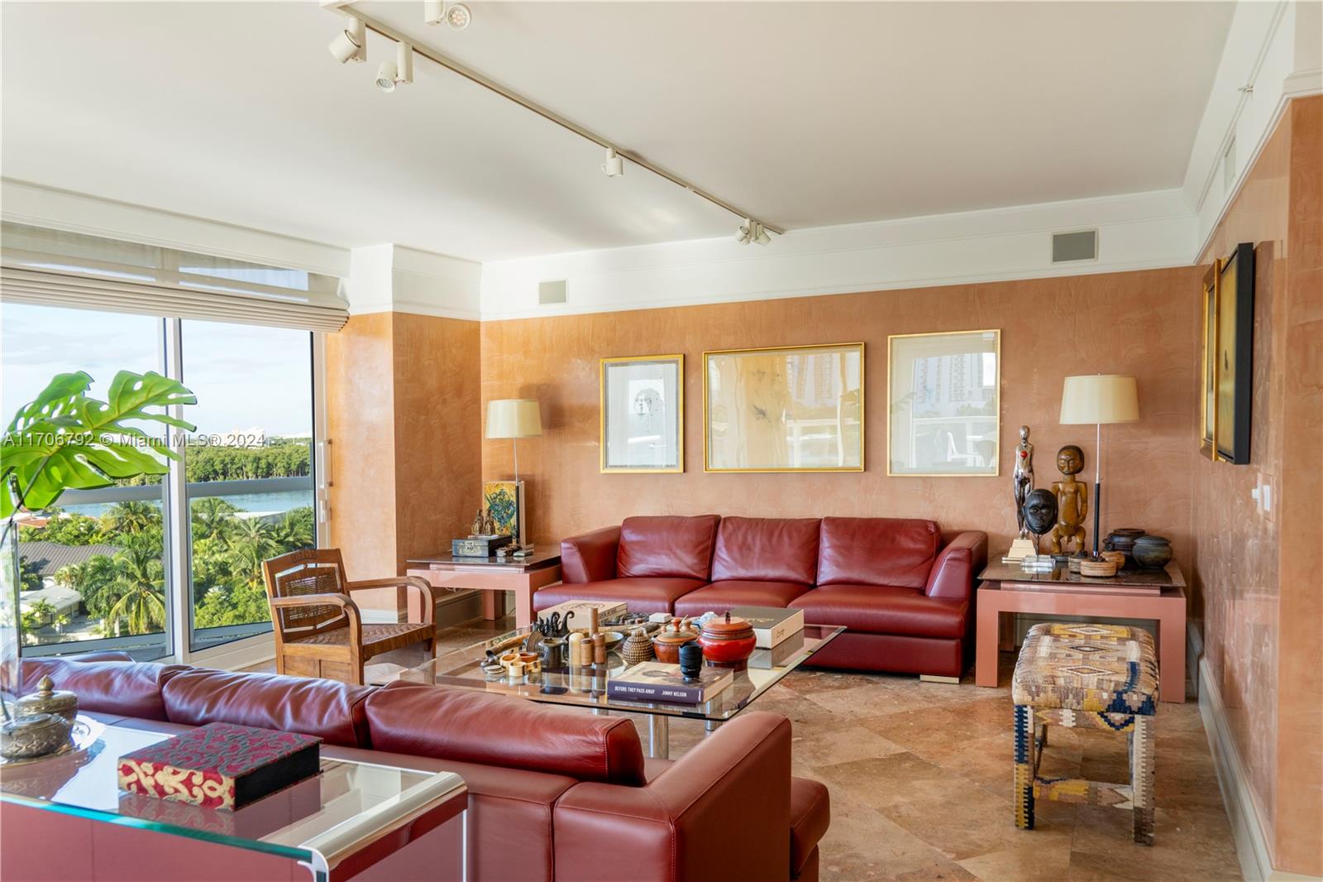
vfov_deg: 49.5
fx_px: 955
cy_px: 441
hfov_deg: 69.4
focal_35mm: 26
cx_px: 662
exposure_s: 1/500
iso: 400
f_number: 9.5
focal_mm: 26
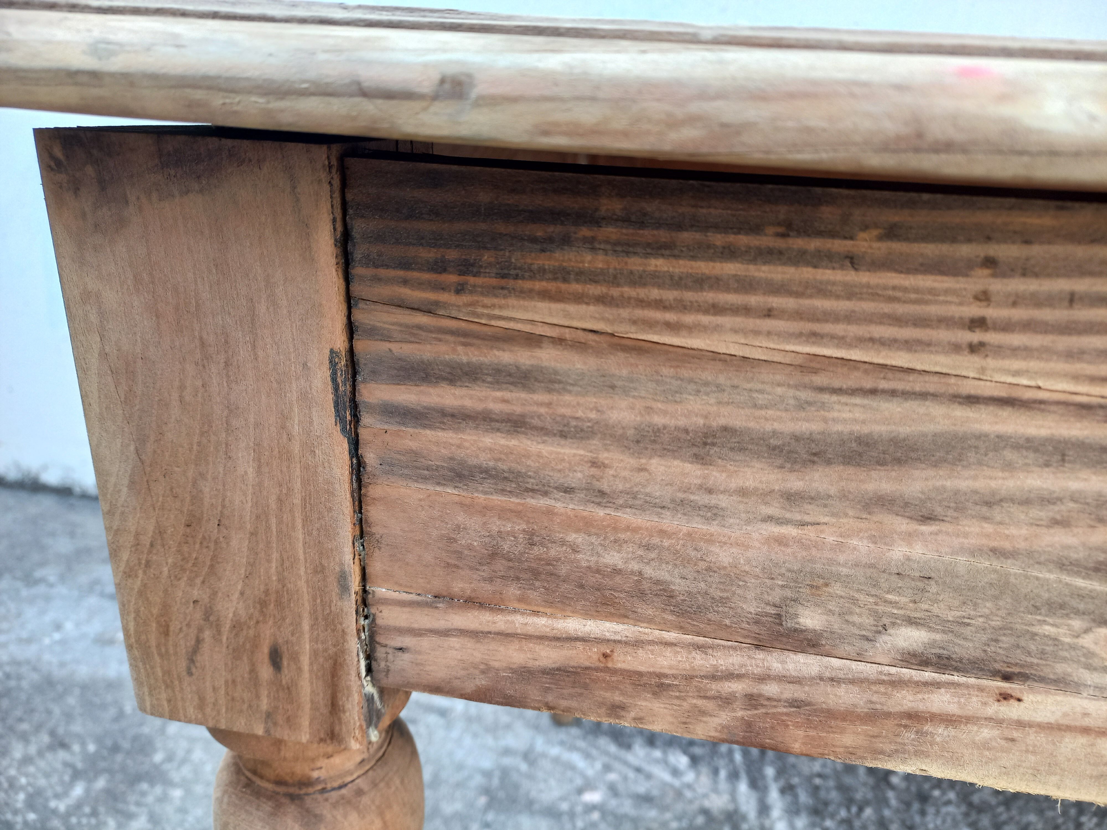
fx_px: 799
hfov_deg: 69.4
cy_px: 415
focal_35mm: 25
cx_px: 554
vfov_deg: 54.9
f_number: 1.8
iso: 64
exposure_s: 1/100
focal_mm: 4.65
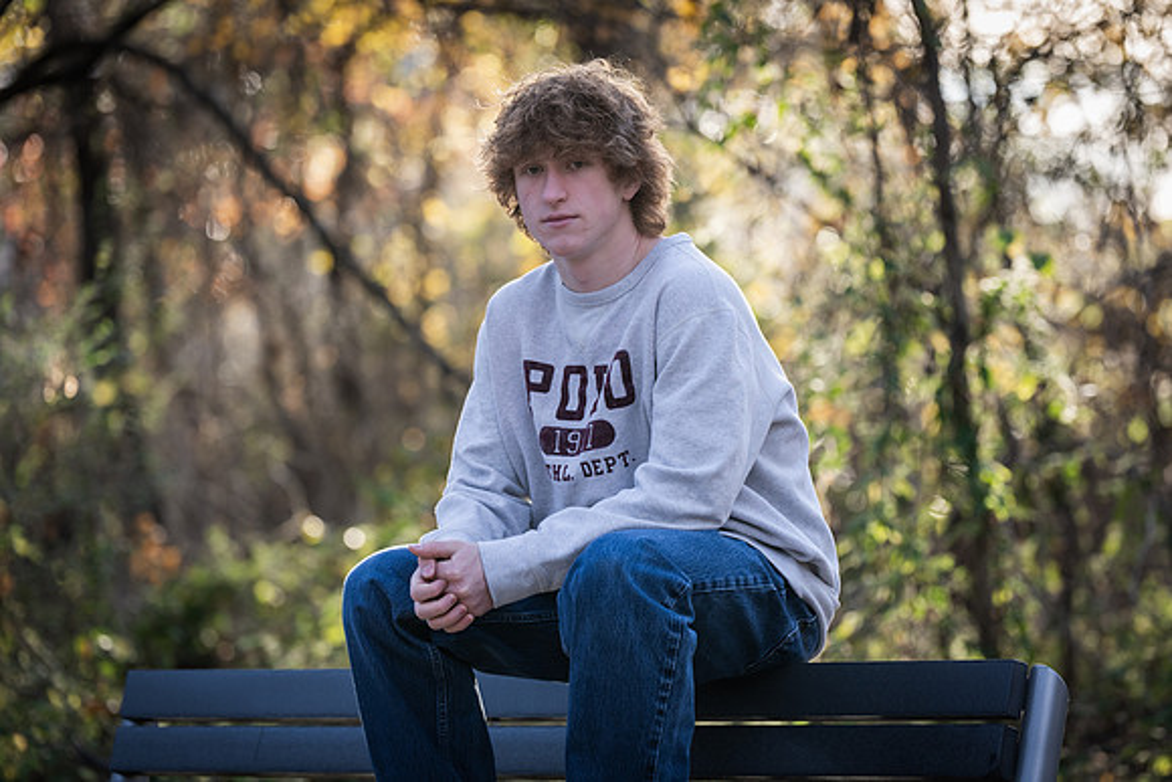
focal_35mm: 159
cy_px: 382
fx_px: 5162
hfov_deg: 13.0
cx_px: 646
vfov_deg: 8.7
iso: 250
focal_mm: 132
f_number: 2.8
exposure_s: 1/320
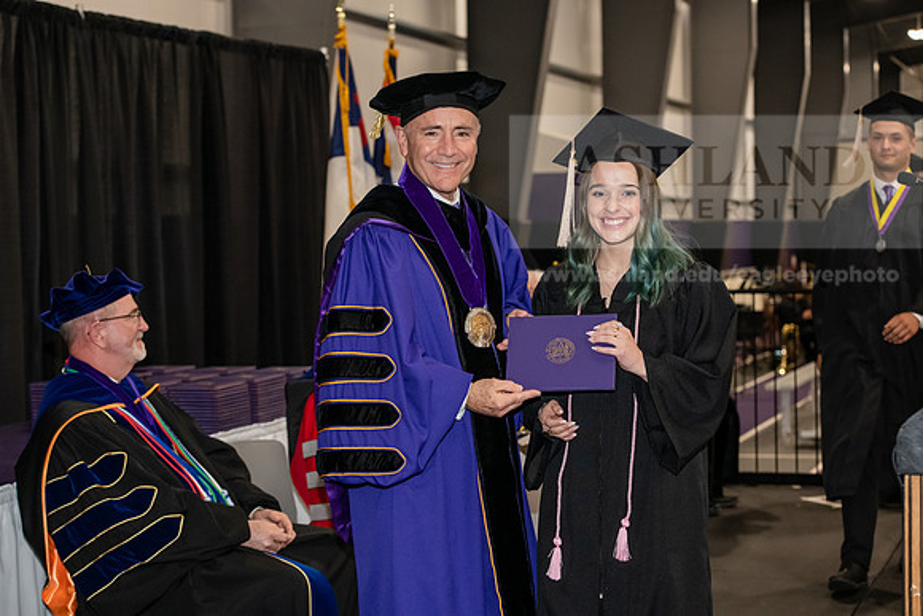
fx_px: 1795
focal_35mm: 70
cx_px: 462
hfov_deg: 28.8
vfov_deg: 19.5
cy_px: 308
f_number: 5
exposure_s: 1/200
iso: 2500
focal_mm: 70
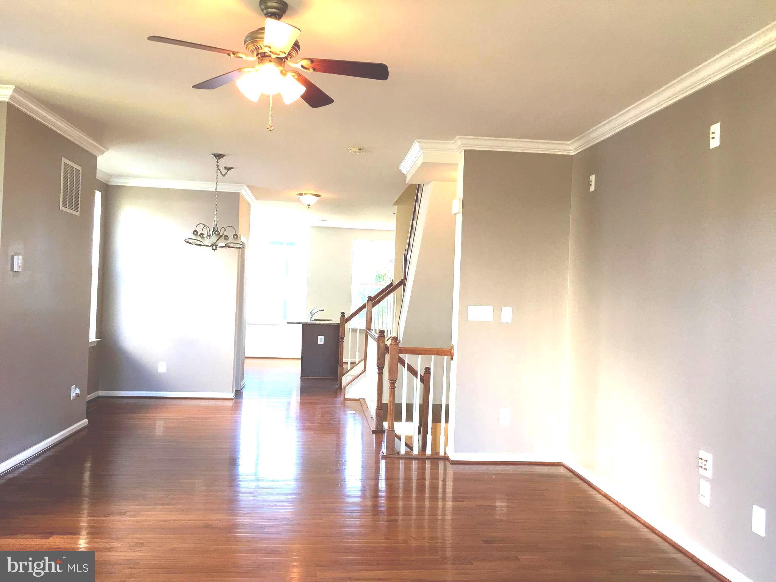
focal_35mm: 29
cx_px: 388
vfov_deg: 48.2
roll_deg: -1.9
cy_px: 291
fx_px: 650
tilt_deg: +2.1
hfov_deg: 61.7
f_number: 2.2
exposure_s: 1/30
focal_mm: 4.15
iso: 25
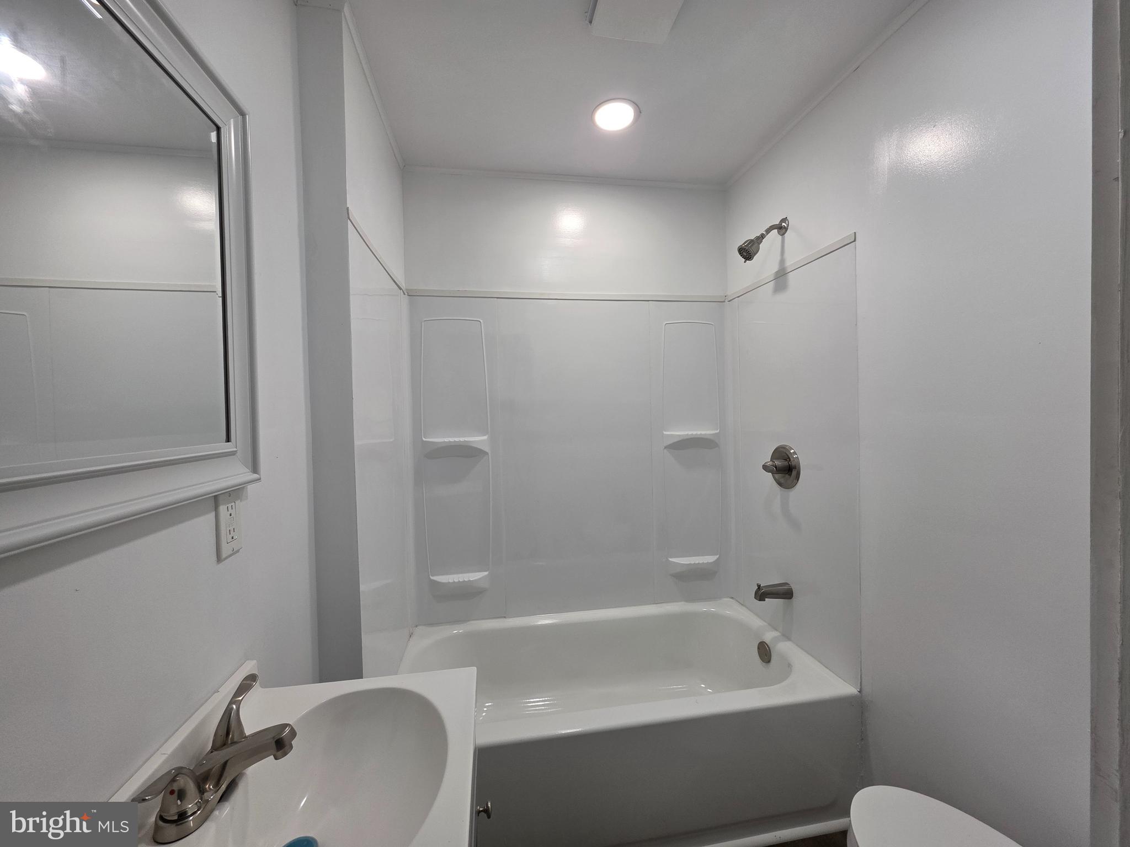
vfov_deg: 89.9
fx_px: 424
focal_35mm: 13
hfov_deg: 106.2
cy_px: 424
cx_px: 565
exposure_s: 1/120
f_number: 1.9
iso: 80
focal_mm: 2.2
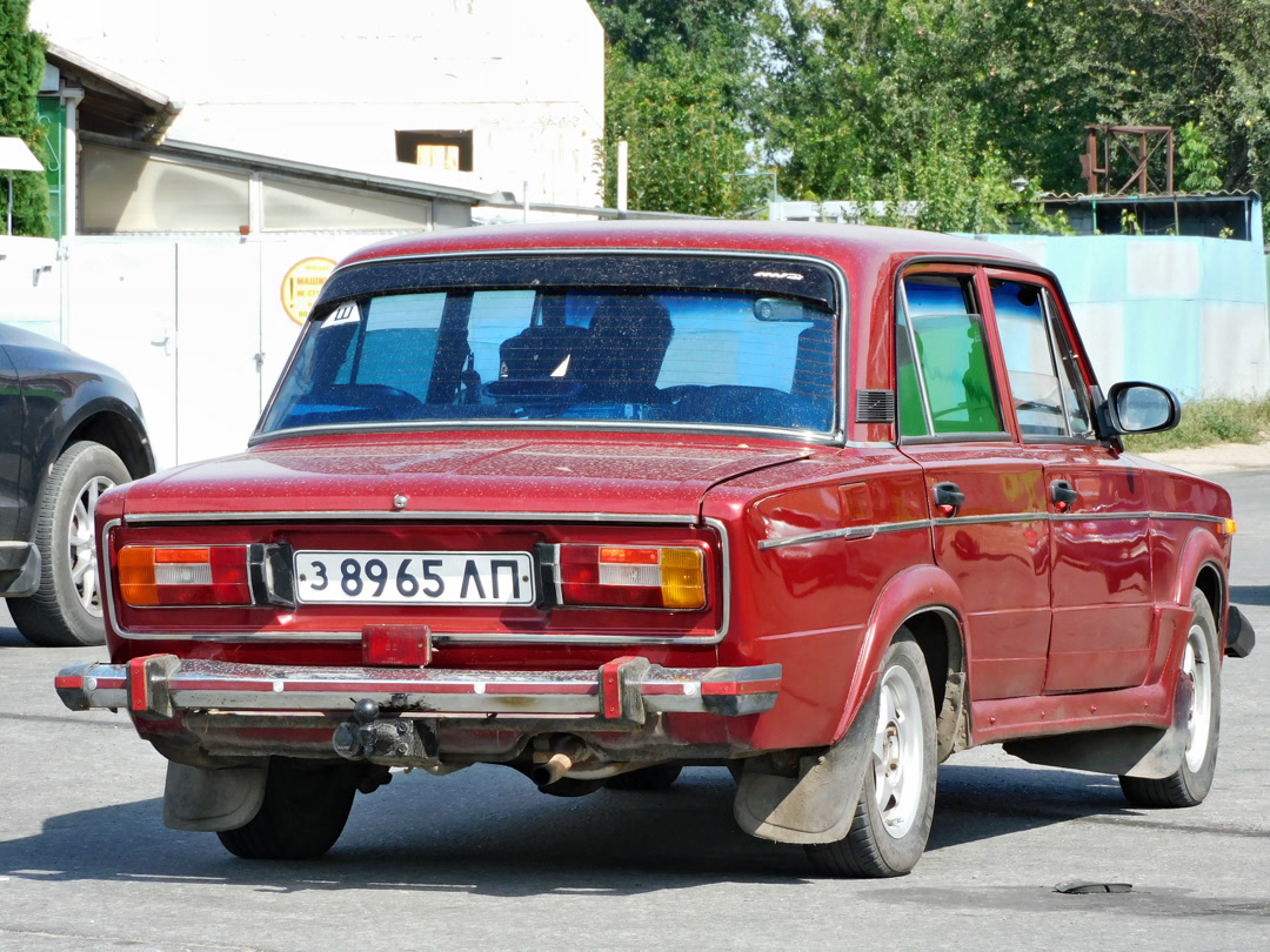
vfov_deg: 8.7
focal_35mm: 170
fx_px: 6237
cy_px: 476
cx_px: 635
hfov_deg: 11.6
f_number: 5.2
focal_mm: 30.5
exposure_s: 1/250
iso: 125
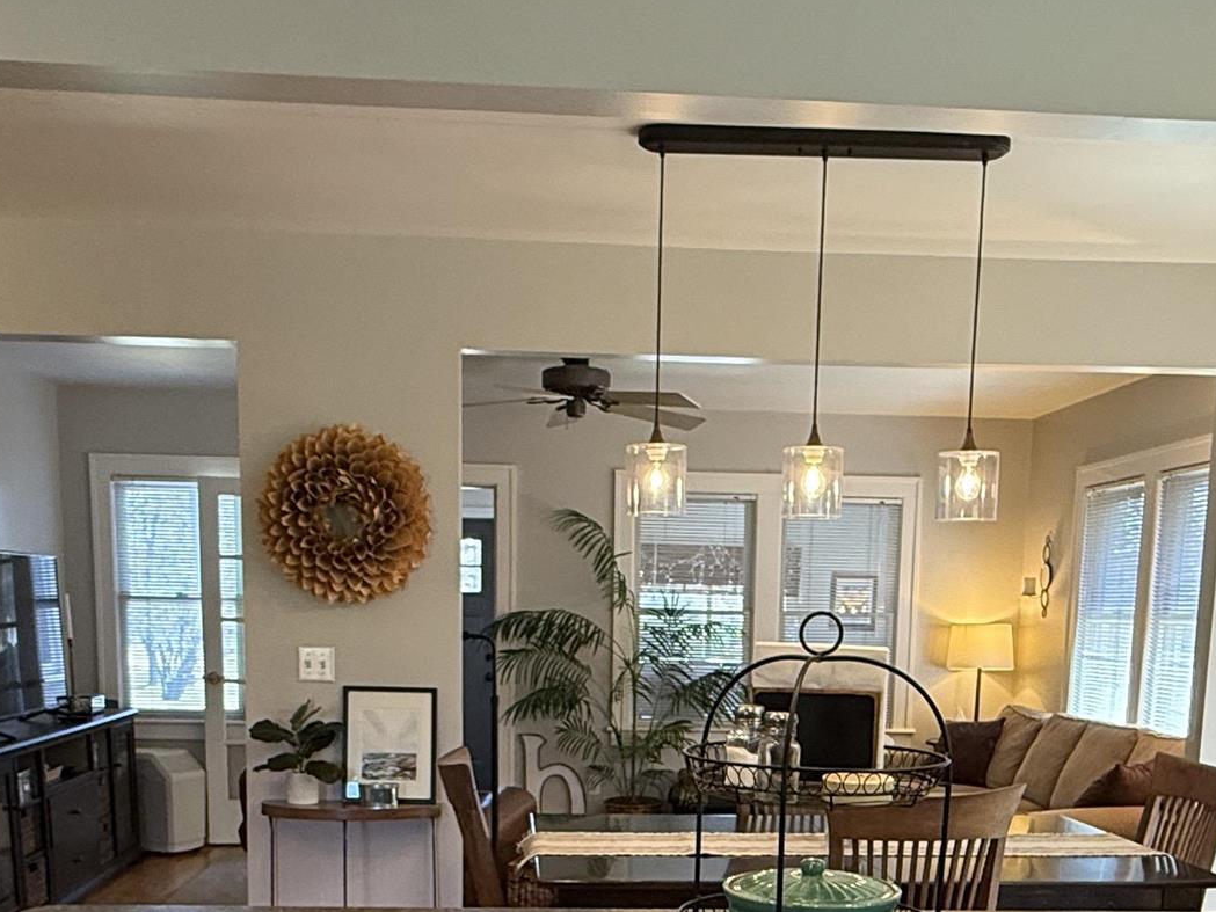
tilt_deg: -10.2
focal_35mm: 41
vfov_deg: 32.9
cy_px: 860
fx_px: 1440
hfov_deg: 45.7
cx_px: 651
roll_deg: -1.5
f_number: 2.2
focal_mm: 2.22
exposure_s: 1/120
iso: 200
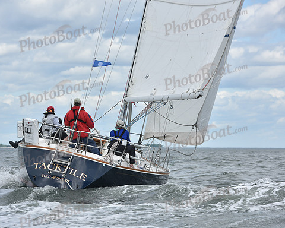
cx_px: 134
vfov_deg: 7.6
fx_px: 1721
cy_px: 114
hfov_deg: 9.5
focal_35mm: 204
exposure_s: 1/1250
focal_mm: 180
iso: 320
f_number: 7.1
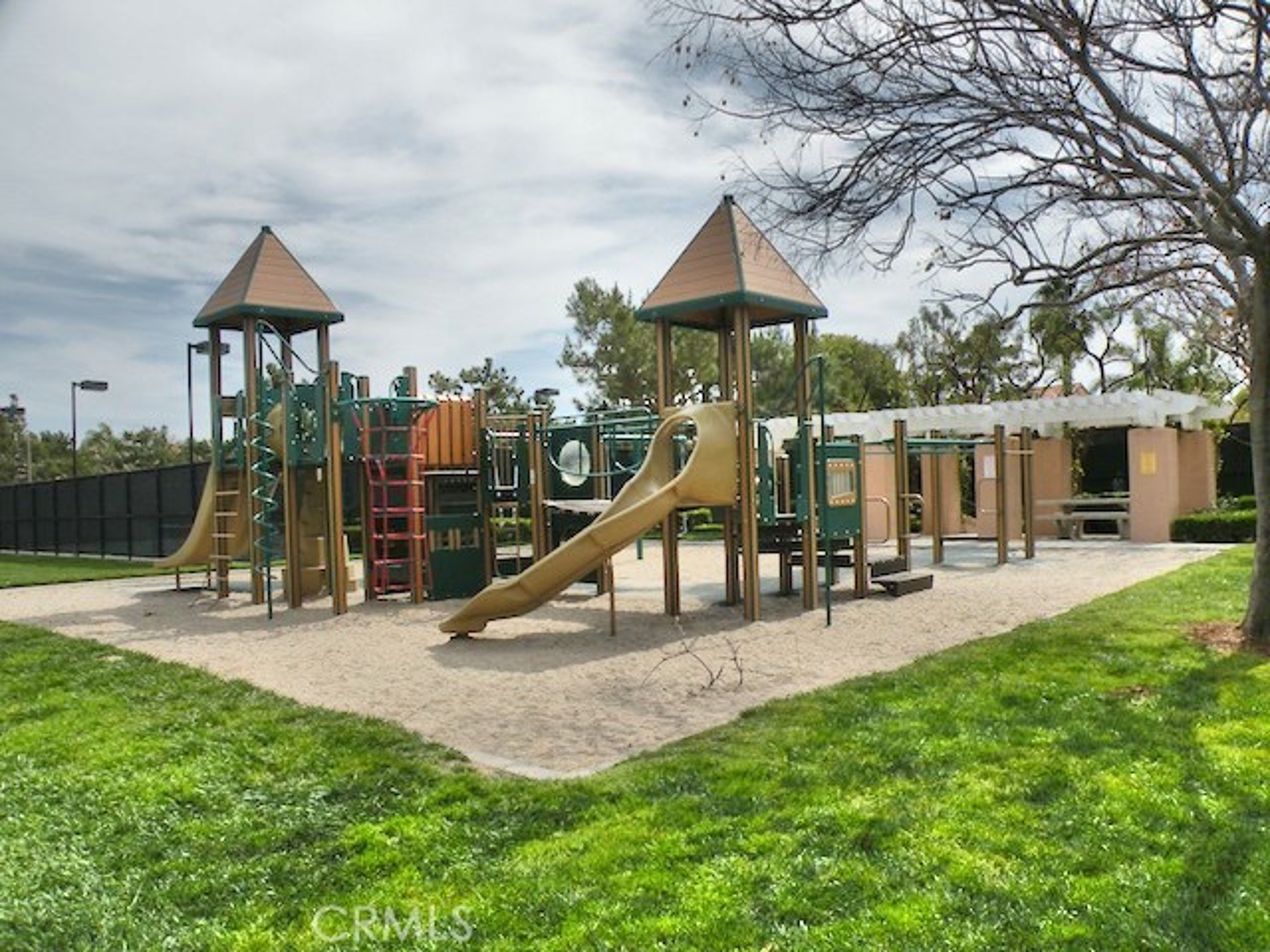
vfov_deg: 51.4
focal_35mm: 27
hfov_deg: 65.3
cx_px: 635
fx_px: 991
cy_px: 476
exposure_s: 1/310
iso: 64
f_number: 7.1
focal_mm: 4.7
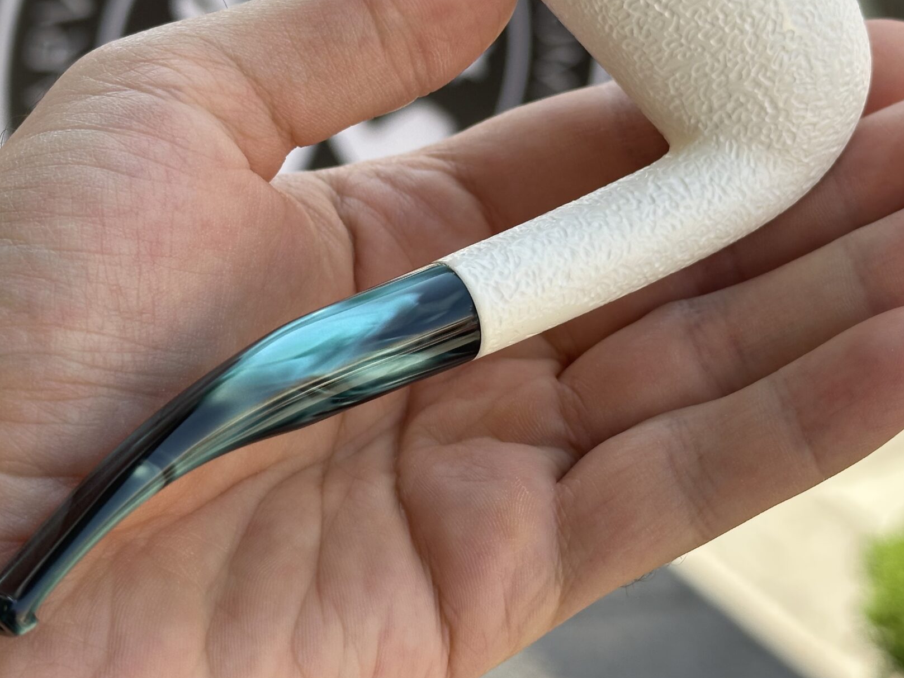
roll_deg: +1.6
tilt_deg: -21.9
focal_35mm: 76
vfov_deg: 19.3
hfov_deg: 25.7
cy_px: 221
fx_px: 1985
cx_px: 438
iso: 64
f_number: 1.78
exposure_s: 1/729
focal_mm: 6.86
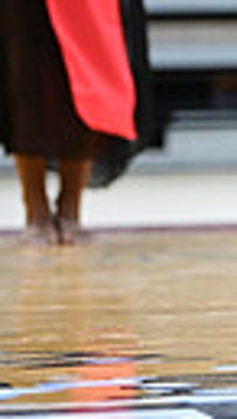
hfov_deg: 1.9
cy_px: -65
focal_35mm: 635
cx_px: 877
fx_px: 7062
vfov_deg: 3.4
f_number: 3.2
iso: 6400
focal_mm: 135
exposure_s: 1/1000
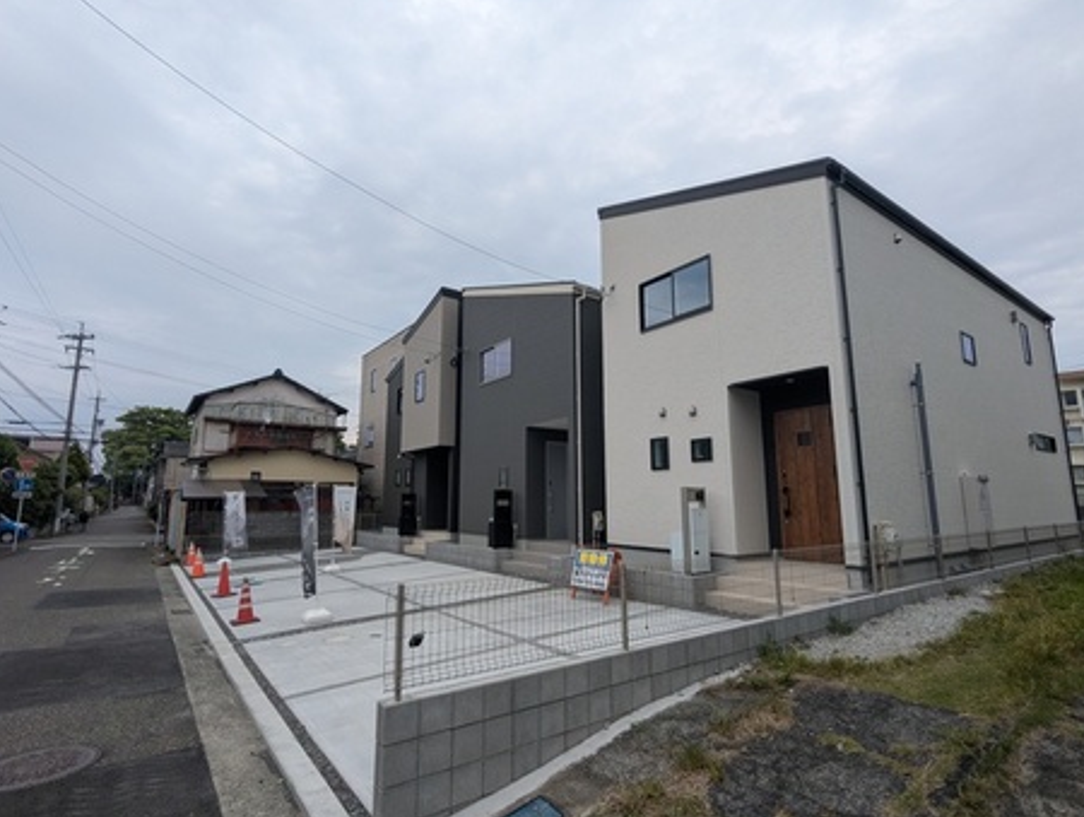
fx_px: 533
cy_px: 417
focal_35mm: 17
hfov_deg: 90.9
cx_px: 535
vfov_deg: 74.9
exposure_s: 1/715
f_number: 2.2
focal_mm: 2.35
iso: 49
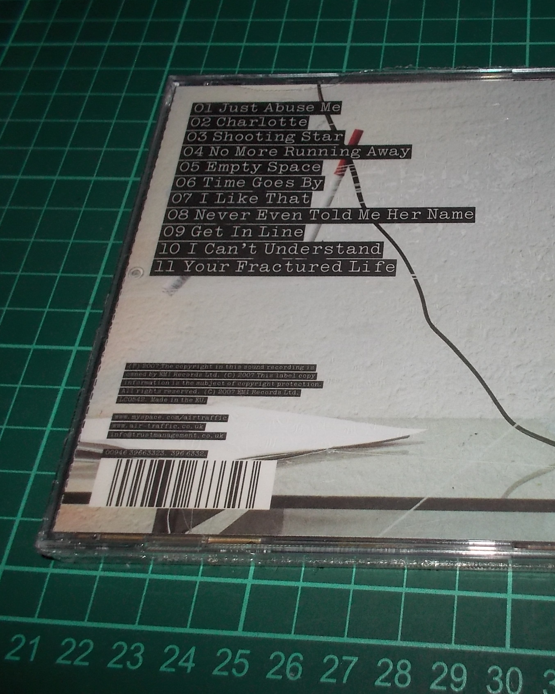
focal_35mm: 38
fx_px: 780
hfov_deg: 37.7
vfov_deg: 47.9
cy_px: 346
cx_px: 446
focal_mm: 4.1
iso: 200
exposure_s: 1/30
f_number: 3.3
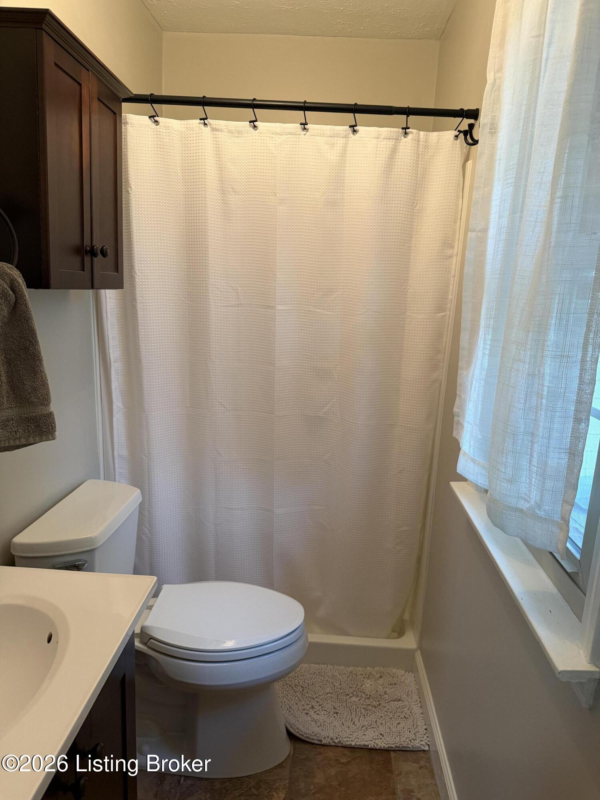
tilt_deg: -12.5
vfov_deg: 71.6
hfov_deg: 56.8
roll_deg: -3.2
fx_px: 555
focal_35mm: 24
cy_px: 400
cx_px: 300
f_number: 1.78
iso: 320
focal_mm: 6.76
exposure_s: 1/60
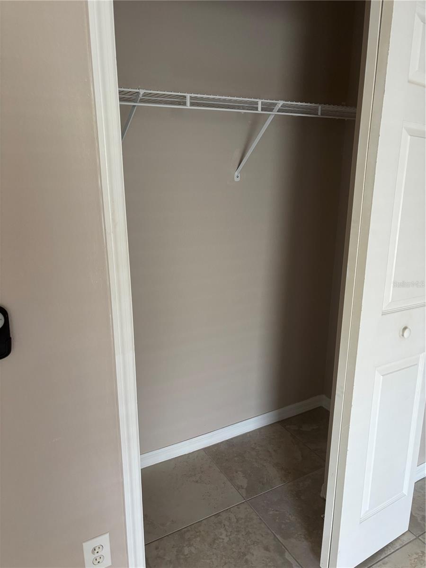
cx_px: 213
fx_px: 427
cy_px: 284
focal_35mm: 26
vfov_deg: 67.3
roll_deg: -0.6
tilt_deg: -15.2
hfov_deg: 53.1
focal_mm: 5.96
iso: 125
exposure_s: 1/60
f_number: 1.6
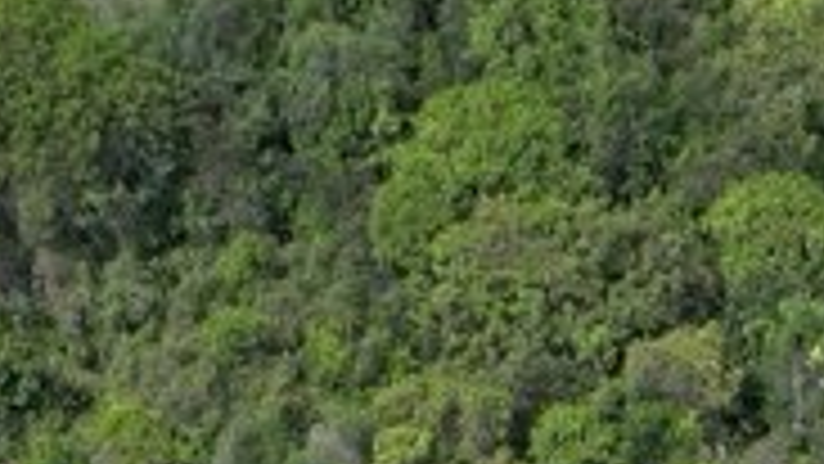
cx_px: 901
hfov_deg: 13.9
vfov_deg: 7.6
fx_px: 3300
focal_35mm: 151
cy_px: 1036
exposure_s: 1/640
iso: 100
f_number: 2.8
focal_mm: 8.38
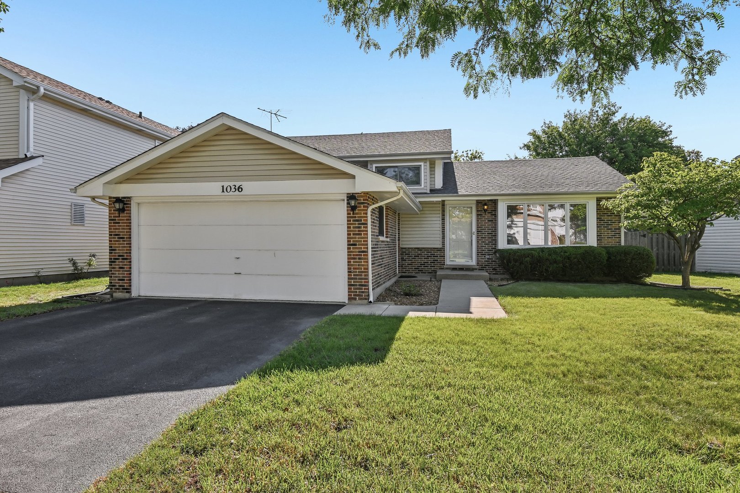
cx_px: 370
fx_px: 432
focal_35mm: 21
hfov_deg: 81.2
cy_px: 246
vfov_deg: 59.5
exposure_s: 1/160
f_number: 8
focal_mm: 14
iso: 100
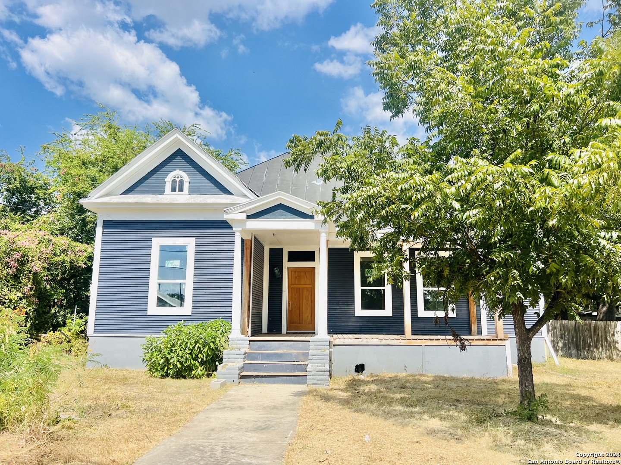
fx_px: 466
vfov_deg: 53.1
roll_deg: +0.3
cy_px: 232
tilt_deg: +9.9
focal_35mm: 26
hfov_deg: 67.3
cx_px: 310
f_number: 1.5
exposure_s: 1/5319
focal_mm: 5.7
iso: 50
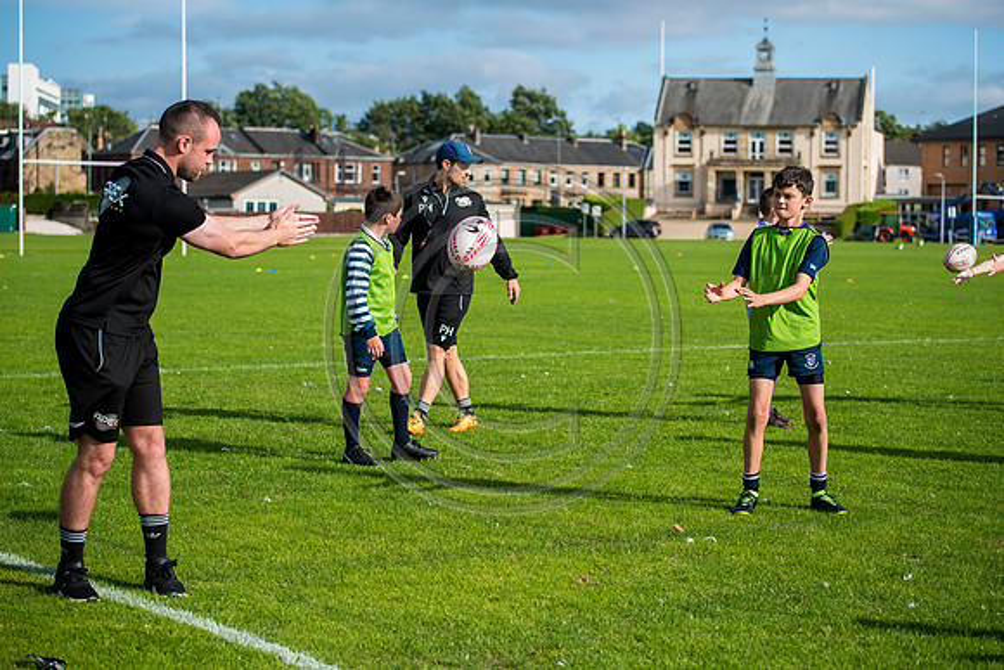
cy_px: 335
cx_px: 502
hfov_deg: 24.8
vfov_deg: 16.7
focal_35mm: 82
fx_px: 2287
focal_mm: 82
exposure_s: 1/1250
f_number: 4
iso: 250
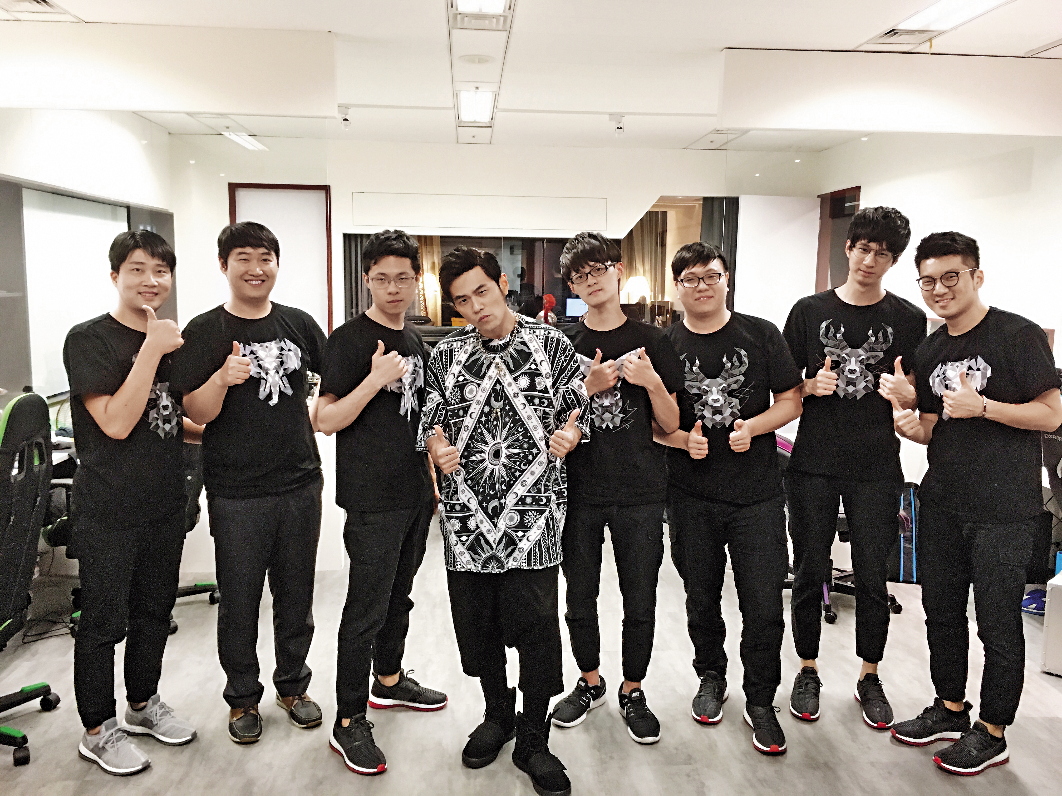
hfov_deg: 61.7
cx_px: 531
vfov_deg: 48.2
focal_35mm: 29
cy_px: 398
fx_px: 890
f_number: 2.2
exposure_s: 1/24
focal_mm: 4.15
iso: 200
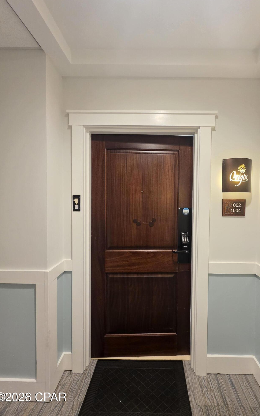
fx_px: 159
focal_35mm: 14
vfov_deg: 105.3
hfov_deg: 77.9
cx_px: 154
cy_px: 205
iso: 400
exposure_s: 1/60
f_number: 1.9
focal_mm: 2.2
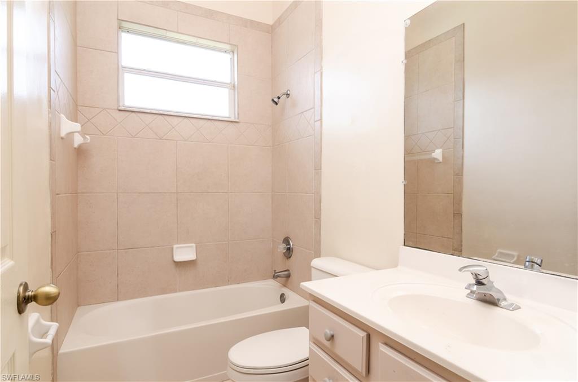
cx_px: 289
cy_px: 191
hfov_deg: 85.6
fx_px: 312
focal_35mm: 20
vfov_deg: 62.9
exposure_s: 1/8
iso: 200
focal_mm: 13
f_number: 9
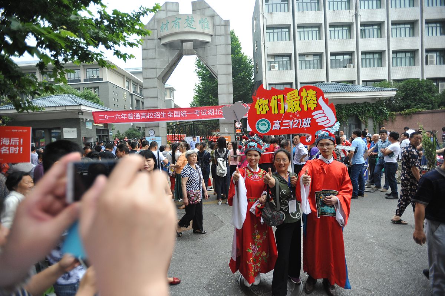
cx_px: 222
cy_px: 148
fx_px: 210
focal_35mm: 17
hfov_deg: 93.3
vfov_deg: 70.3
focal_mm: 17
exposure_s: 1/2500
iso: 1000
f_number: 3.5
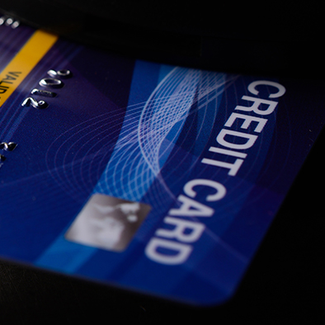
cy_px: 24
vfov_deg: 11.2
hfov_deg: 11.3
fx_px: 1646
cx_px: 93
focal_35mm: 155
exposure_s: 1/160
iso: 100
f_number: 9
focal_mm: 60
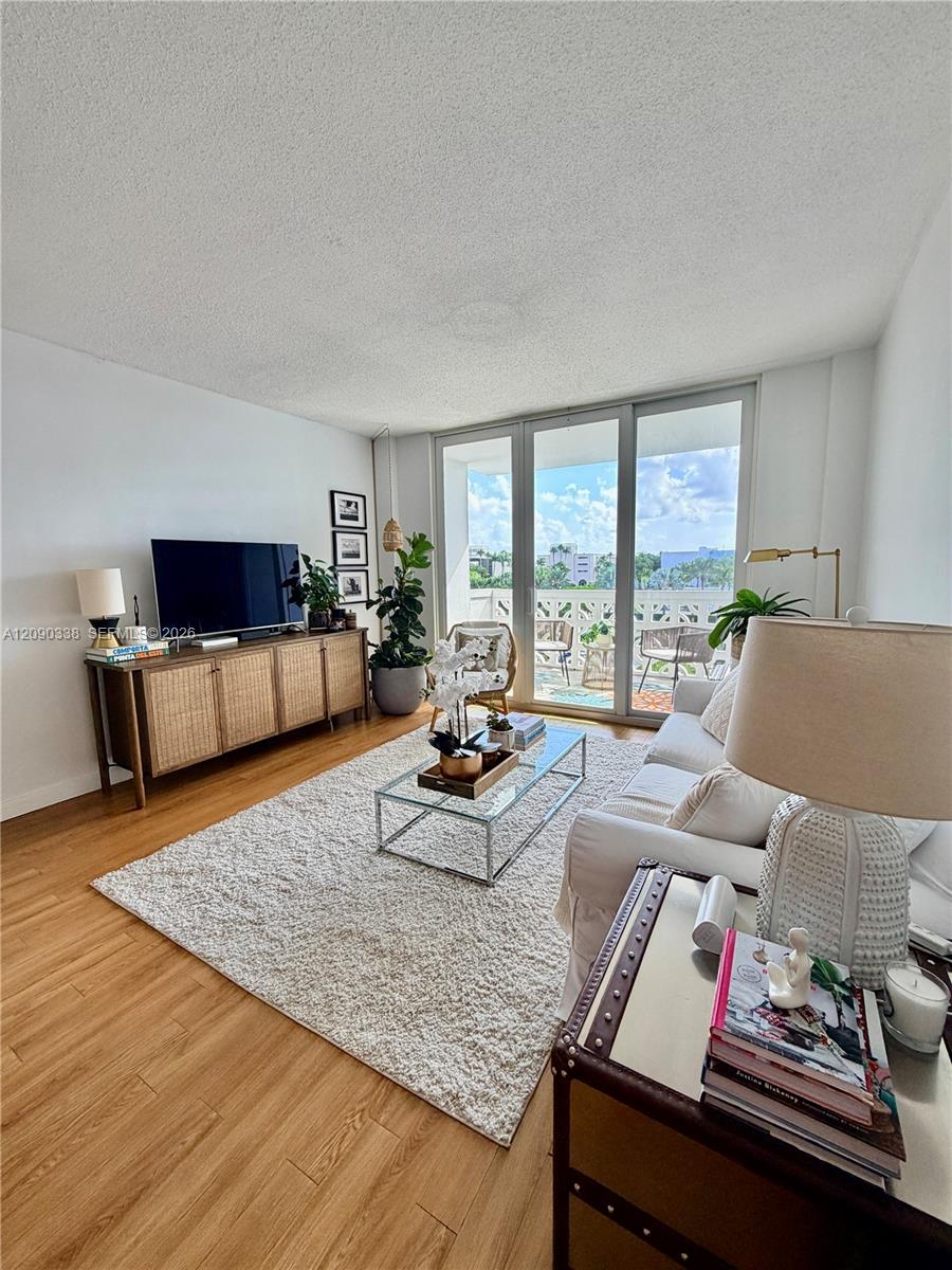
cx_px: 476
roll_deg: +0.3
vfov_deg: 102.1
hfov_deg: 85.7
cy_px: 635
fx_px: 513
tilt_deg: -6.3
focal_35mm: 14
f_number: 2.2
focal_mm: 2.22
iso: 125
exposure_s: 1/121
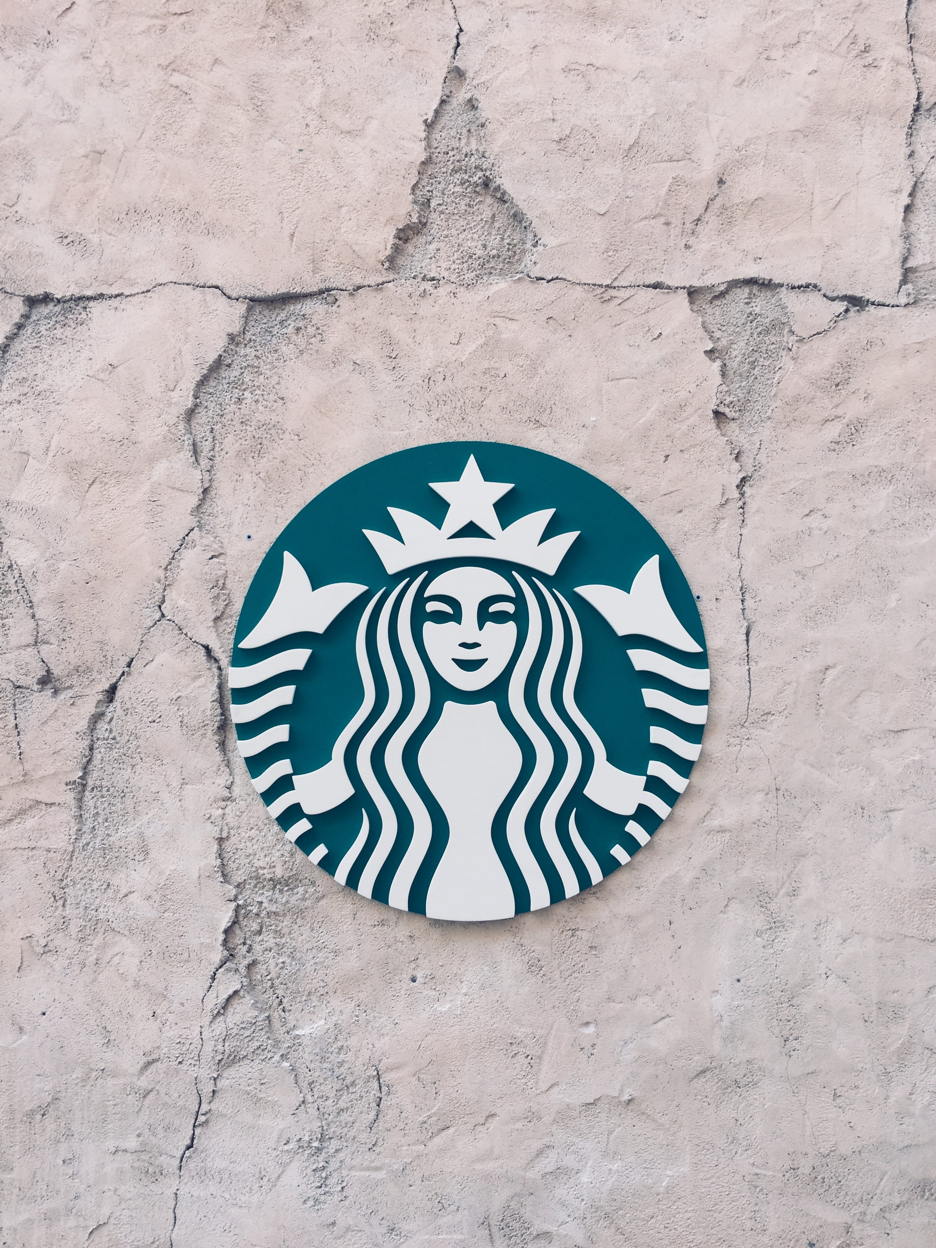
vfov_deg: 61.7
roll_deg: -0.6
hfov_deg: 48.2
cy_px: 624
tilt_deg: +6.1
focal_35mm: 29
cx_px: 468
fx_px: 1046
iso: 32
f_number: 2.2
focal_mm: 4.15
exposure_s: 1/246
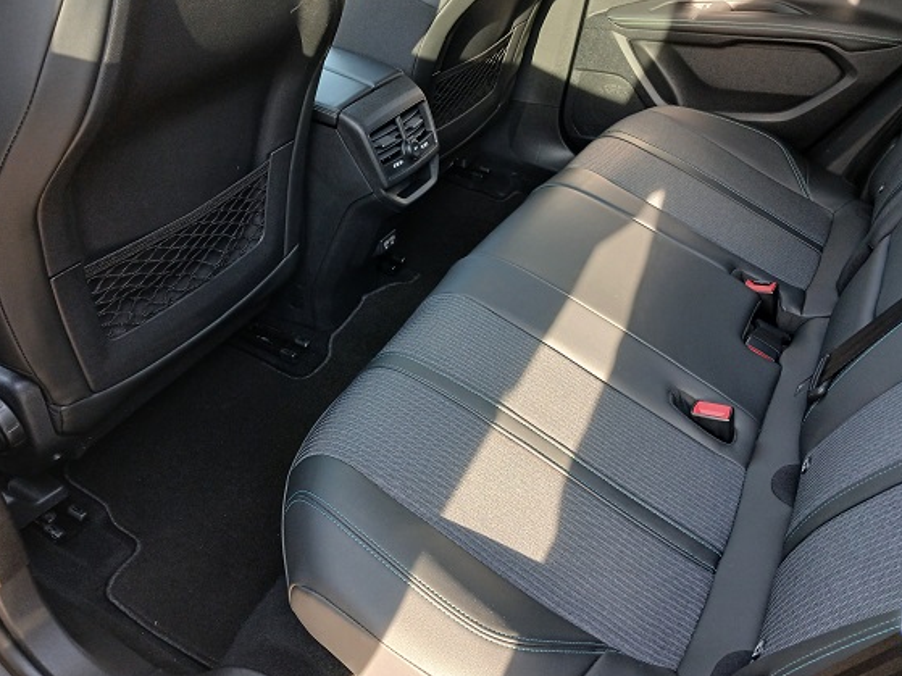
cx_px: 439
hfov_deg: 61.7
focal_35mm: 29
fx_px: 755
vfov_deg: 48.2
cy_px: 321
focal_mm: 3.98
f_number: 1.8
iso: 125
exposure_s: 1/50
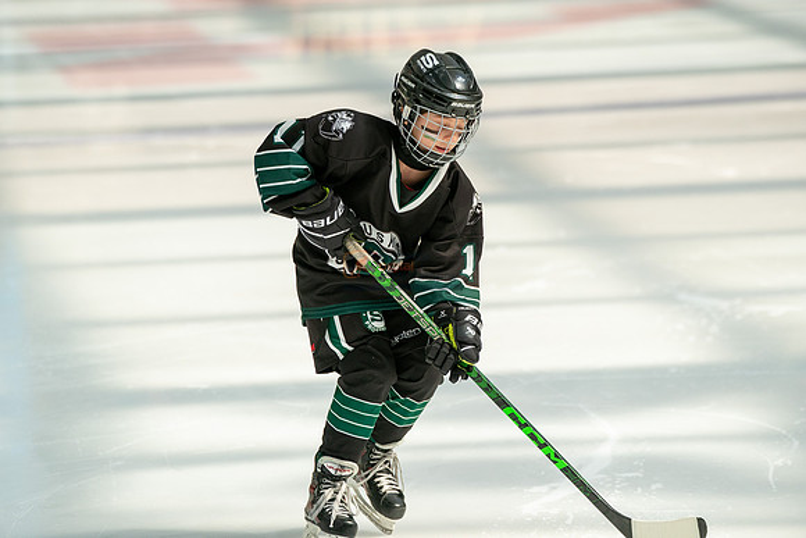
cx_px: 403
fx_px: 5356
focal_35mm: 239
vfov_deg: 5.7
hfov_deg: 8.6
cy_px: 230
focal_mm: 209
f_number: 3.5
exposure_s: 1/4000
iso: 1600
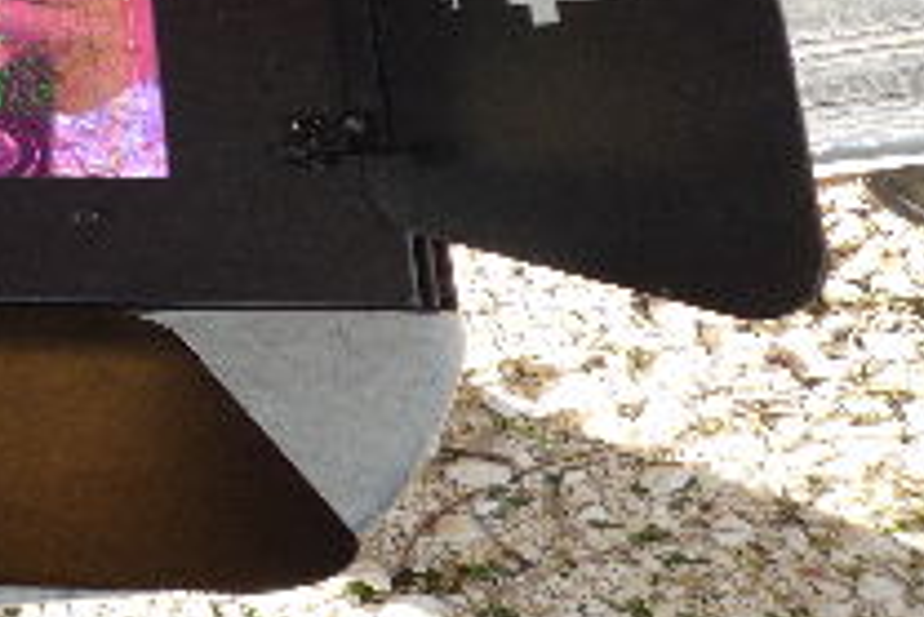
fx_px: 2055
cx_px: -458
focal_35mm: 80
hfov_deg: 21.4
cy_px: -355
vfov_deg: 15.5
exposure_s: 1/200
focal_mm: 4.4
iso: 100
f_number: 2.8
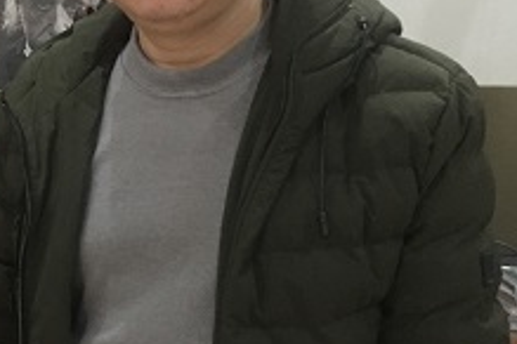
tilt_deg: -10.9
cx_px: -7
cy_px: 178
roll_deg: -2.5
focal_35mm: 69
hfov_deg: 27.5
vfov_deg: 19.7
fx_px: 991
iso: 125
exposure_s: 1/4
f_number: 2.2
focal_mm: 4.15
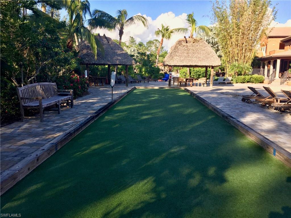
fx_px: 244
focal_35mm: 29
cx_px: 146
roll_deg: -0.5
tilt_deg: -8.1
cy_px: 109
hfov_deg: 61.7
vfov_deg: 48.2
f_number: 2.2
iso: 32
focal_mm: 4.15
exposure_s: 1/791
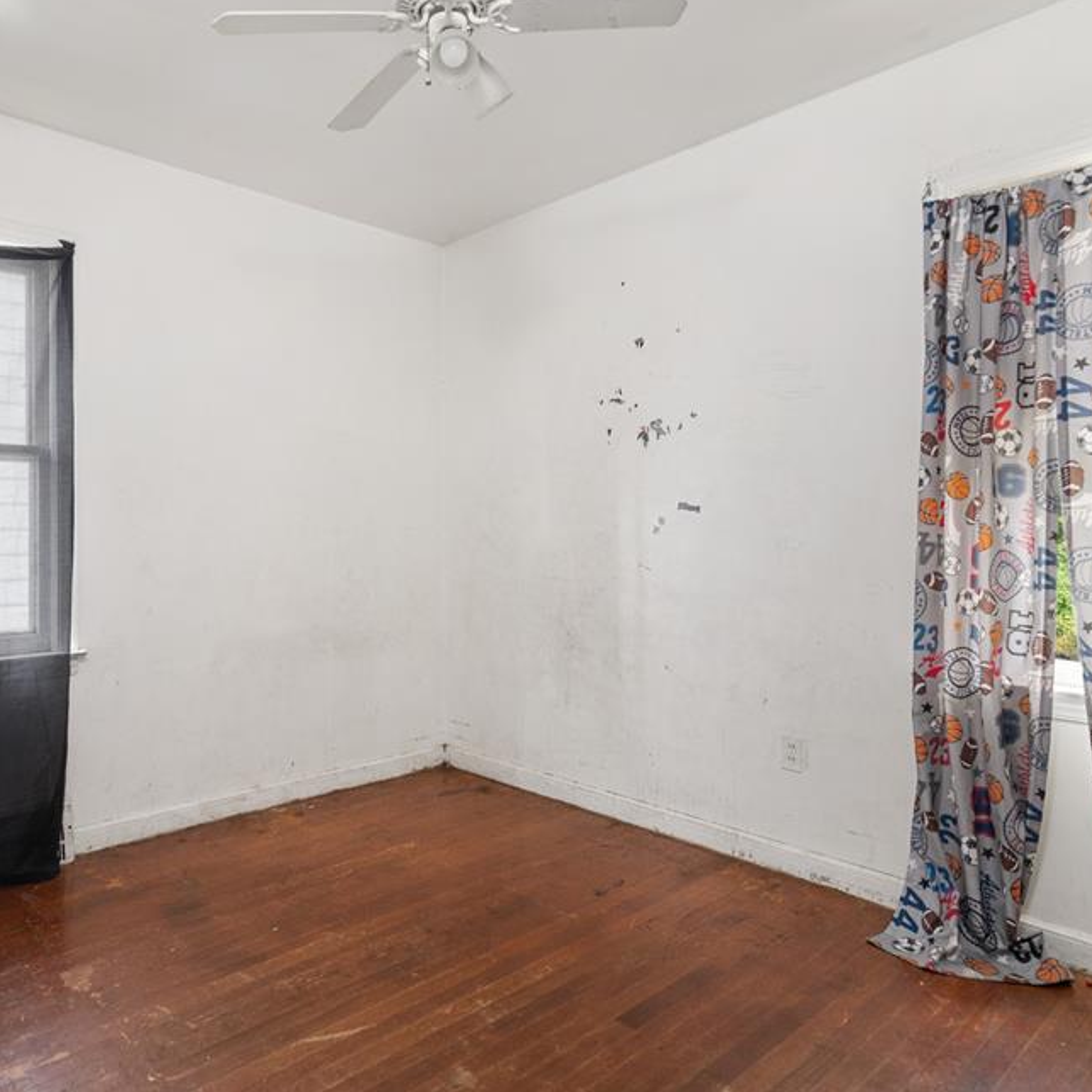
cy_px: 534
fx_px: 821
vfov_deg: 67.3
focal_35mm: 23
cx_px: 459
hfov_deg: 66.8
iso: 400
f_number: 9
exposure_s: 1/4
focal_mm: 17
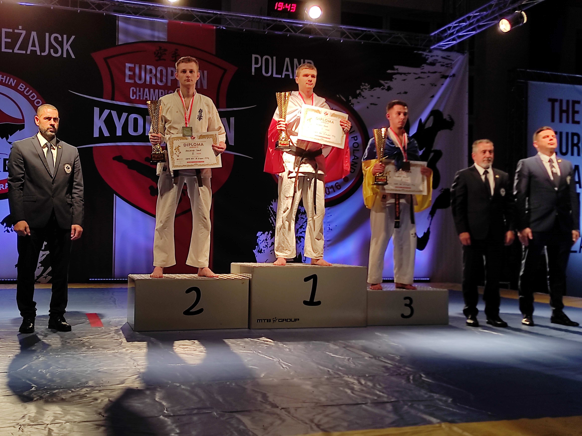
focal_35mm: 25
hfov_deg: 69.4
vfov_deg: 54.8
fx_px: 420
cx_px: 291
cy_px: 218
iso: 100
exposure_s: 1/100
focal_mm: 5.43
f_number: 1.89
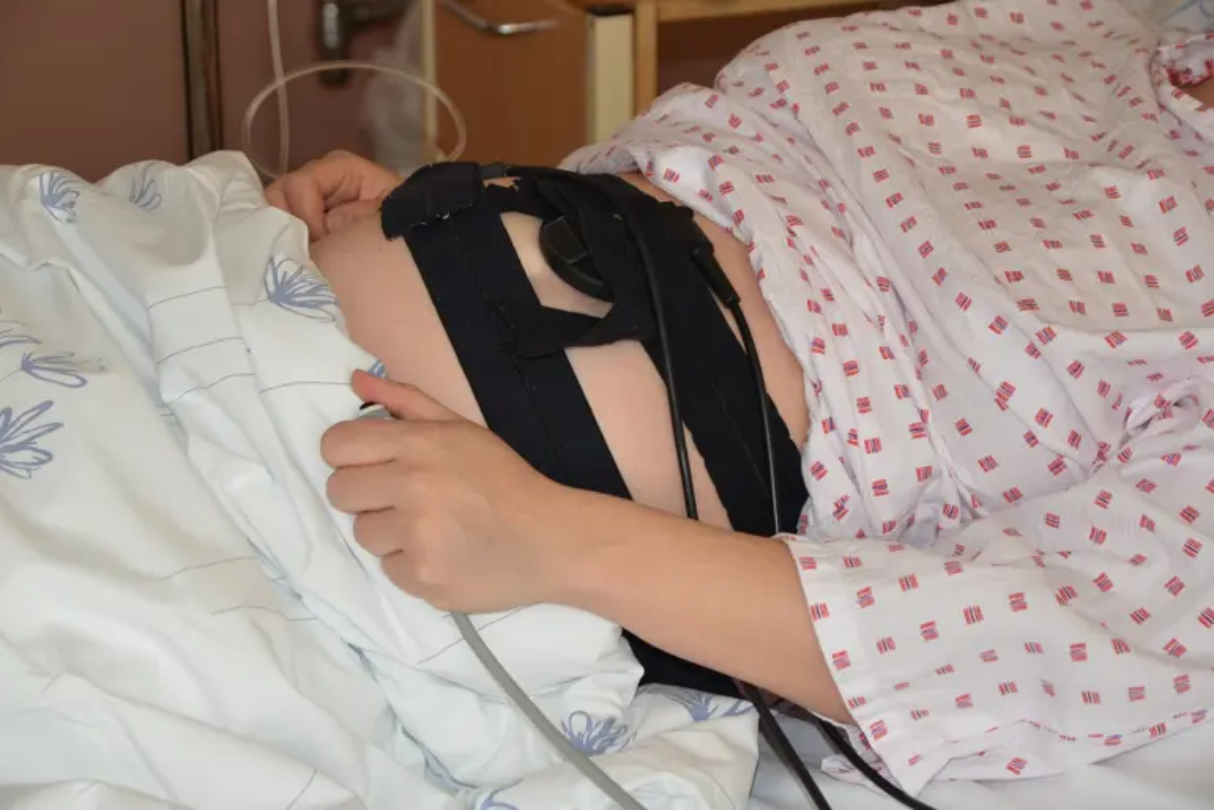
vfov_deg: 14.7
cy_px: 405
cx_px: 607
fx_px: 3137
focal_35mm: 93
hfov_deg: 21.9
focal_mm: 62
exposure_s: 1/125
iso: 1000
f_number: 5
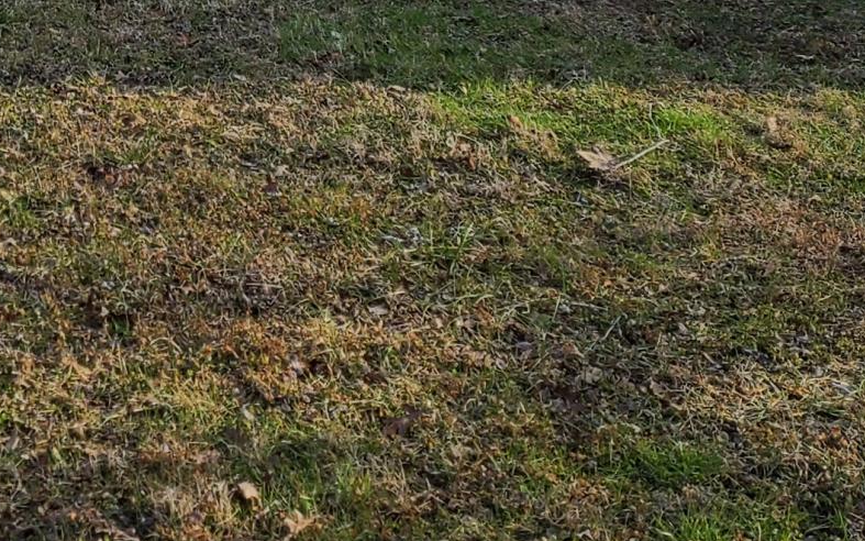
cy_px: -418
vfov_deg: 11.6
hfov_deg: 18.8
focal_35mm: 105
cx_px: -163
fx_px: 2475
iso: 40
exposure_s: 1/816
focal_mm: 5.4
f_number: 1.8
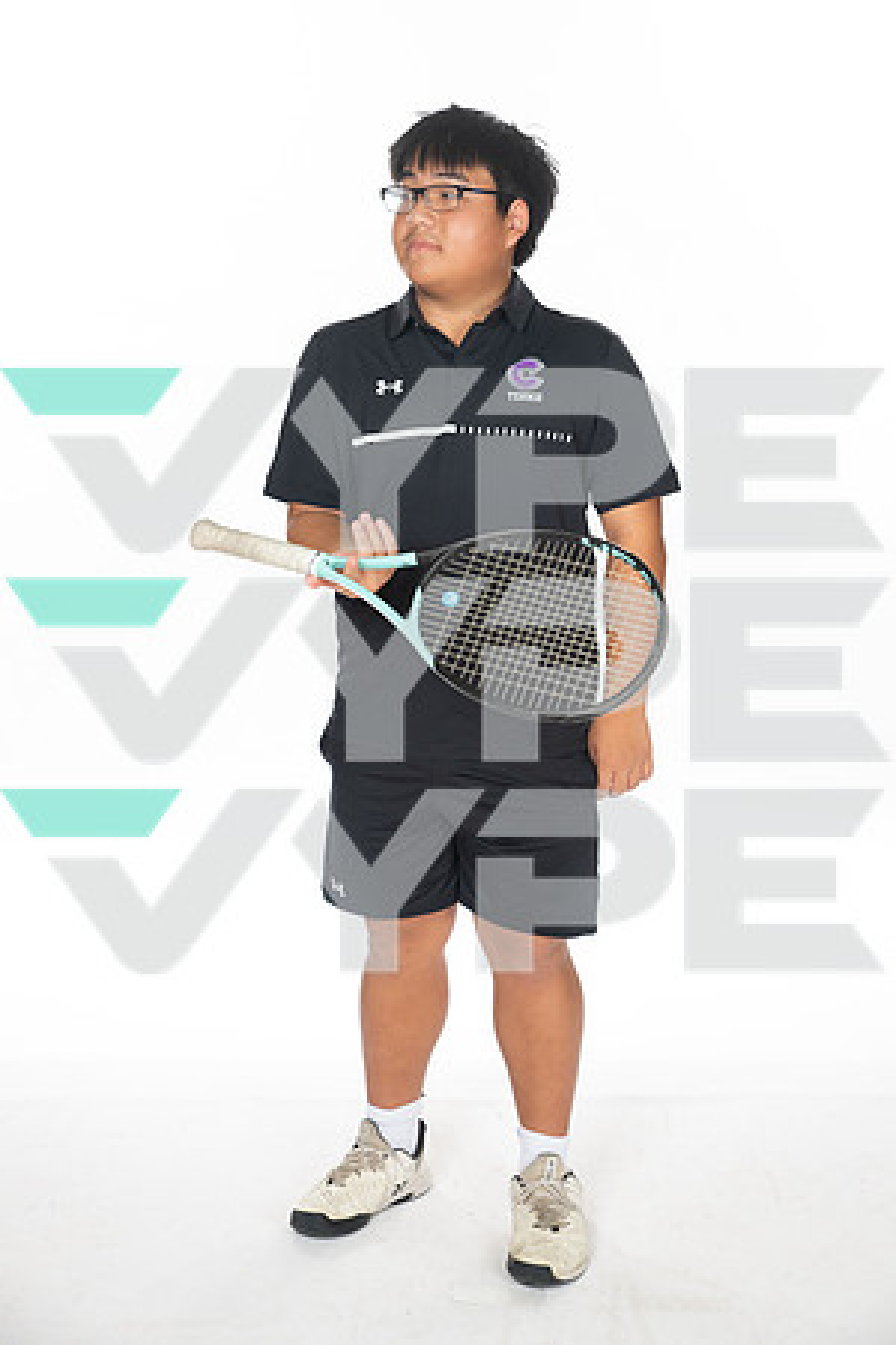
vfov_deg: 35.6
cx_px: 448
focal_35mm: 56
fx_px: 2091
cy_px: 672
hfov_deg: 24.2
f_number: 7.1
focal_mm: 56
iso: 800
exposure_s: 1/320
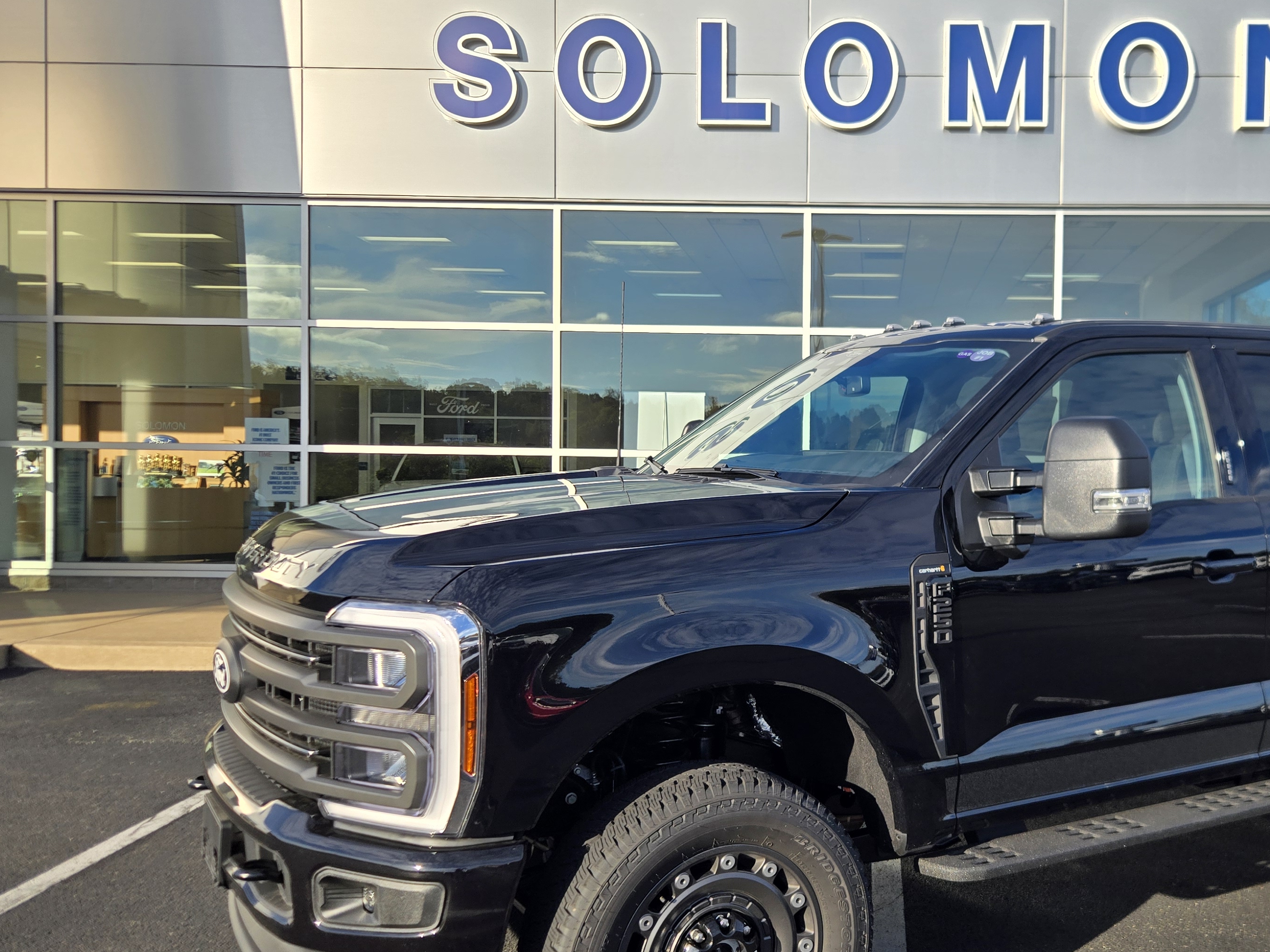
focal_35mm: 34
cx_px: 847
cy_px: 496
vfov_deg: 41.8
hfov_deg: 52.9
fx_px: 1247
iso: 25
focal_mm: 5.4
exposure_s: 1/2352
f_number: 1.8
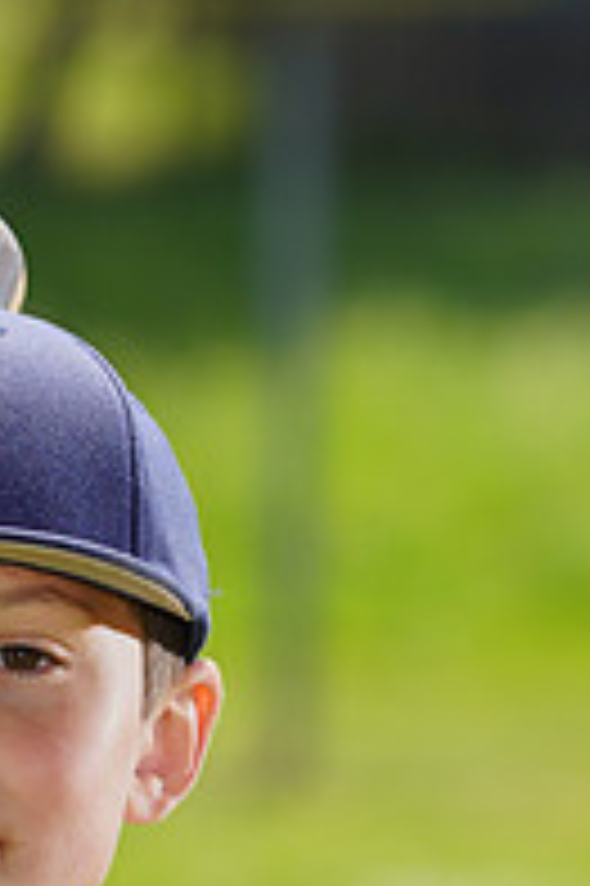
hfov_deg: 1.8
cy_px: 1061
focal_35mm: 755
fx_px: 18592
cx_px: -173
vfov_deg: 2.7
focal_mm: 256
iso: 100
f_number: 8
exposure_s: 1/250
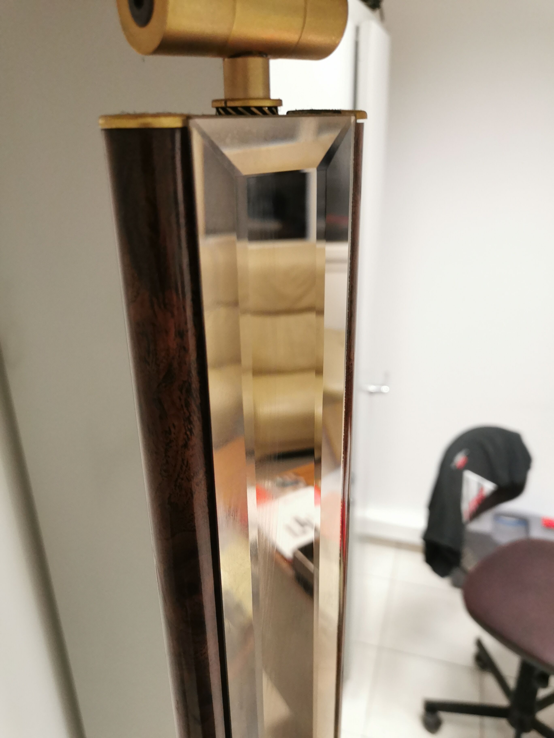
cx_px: 277
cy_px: 369
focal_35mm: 27
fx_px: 576
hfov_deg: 51.4
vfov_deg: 65.3
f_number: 1.8
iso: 320
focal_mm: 5.58
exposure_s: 1/69
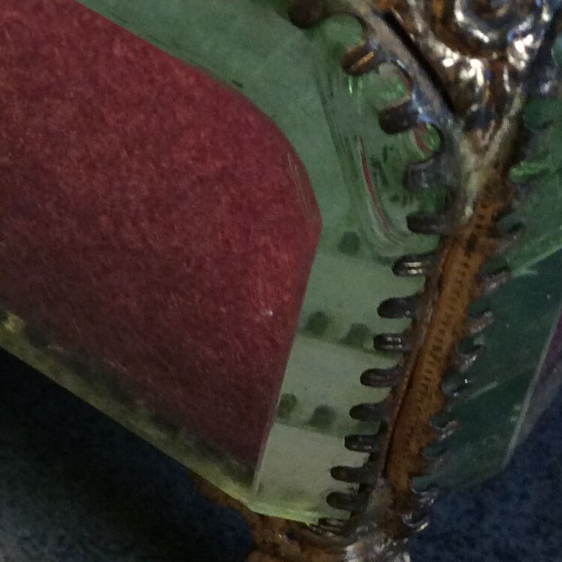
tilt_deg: -50.8
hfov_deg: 17.4
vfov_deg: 17.6
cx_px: 5
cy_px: 137
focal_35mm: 98
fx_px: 1800
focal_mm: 3.3
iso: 125
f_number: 2.4
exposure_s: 1/25
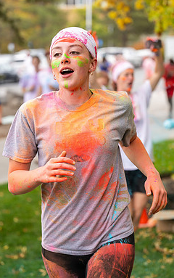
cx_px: 96
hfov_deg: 12.1
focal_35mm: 108
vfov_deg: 19.3
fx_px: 818
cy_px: 138
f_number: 2.8
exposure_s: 1/640
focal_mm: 70
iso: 320
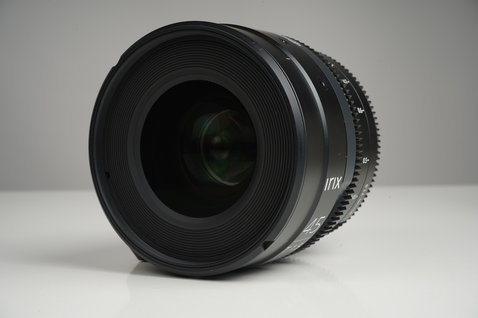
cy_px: 159
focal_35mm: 58
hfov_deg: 34.5
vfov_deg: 23.3
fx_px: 769
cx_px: 239
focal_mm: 58
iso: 160
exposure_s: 1/160
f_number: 18
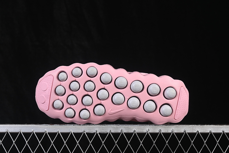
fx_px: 477
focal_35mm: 75
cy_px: 76
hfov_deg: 27.0
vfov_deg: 18.2
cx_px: 114
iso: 160
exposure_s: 1/80
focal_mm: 50
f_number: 8
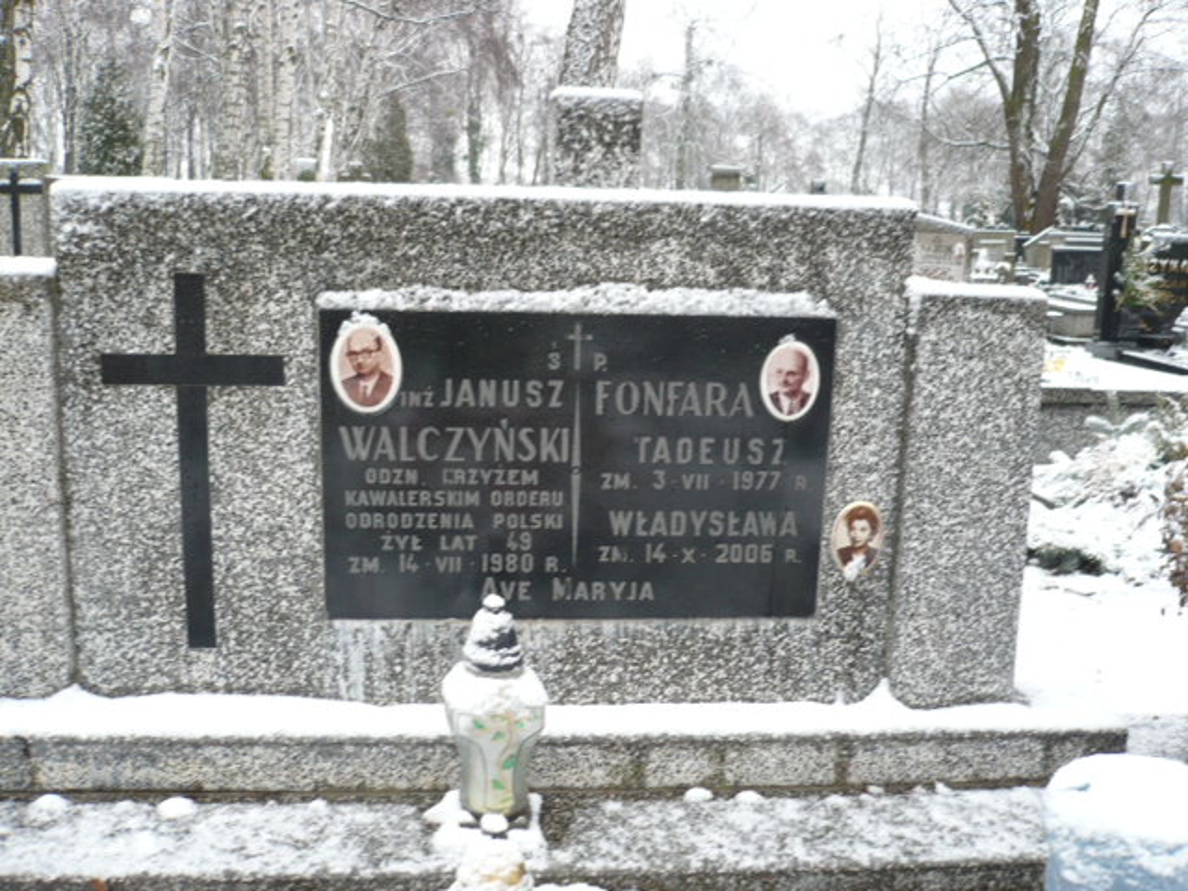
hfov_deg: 52.6
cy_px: 446
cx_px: 594
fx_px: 1201
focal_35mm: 35
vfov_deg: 40.7
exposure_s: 1/40
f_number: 2.8
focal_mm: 5.8
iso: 100
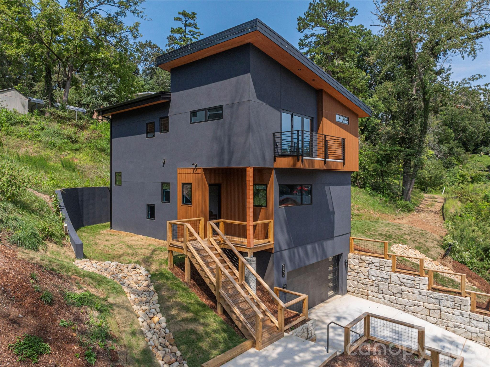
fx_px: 339
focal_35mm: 24
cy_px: 184
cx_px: 245
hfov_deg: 71.6
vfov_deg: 56.8
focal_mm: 12.29
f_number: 2.8
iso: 400
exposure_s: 1/6400
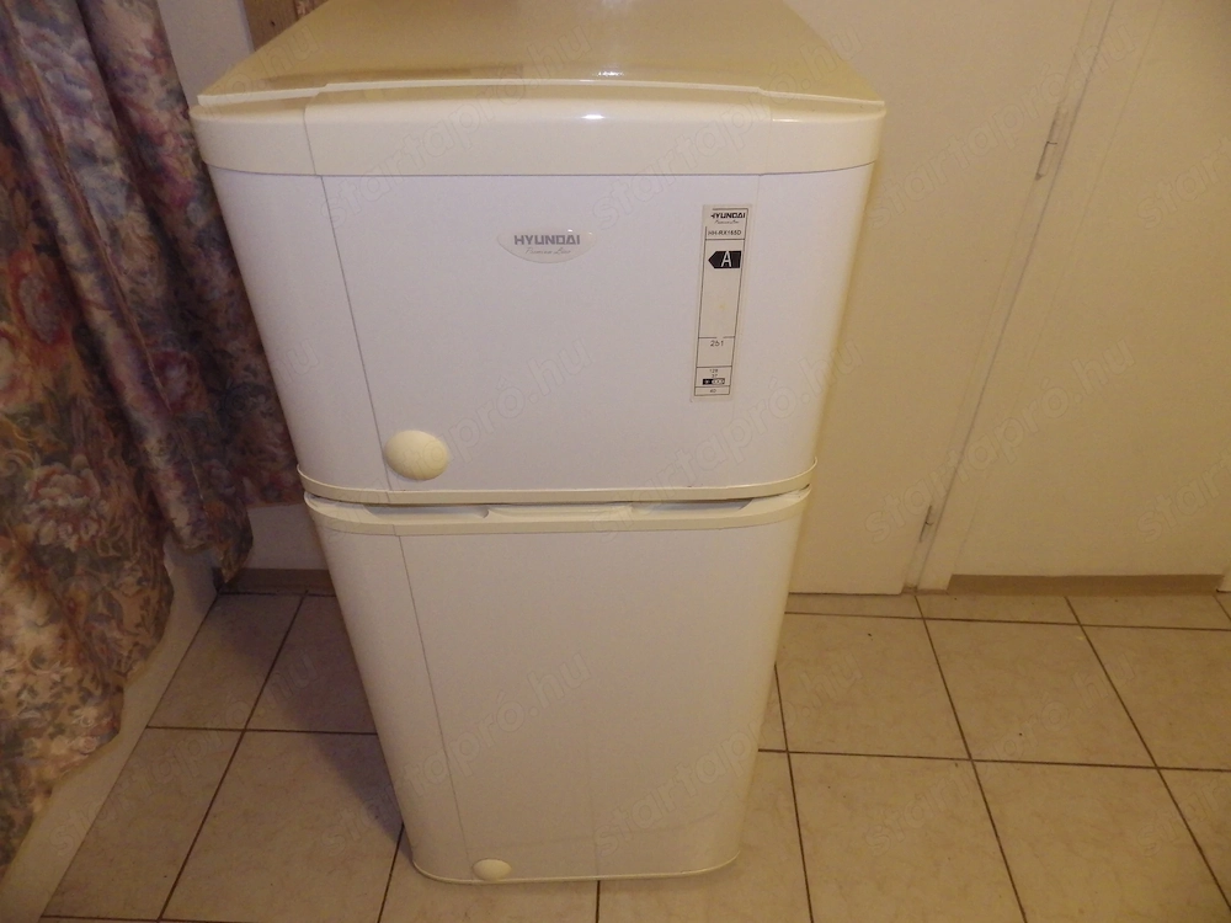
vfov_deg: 61.1
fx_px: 782
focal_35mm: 22
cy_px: 462
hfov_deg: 76.4
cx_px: 616
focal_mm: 4
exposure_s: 1/20
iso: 500
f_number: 3.1
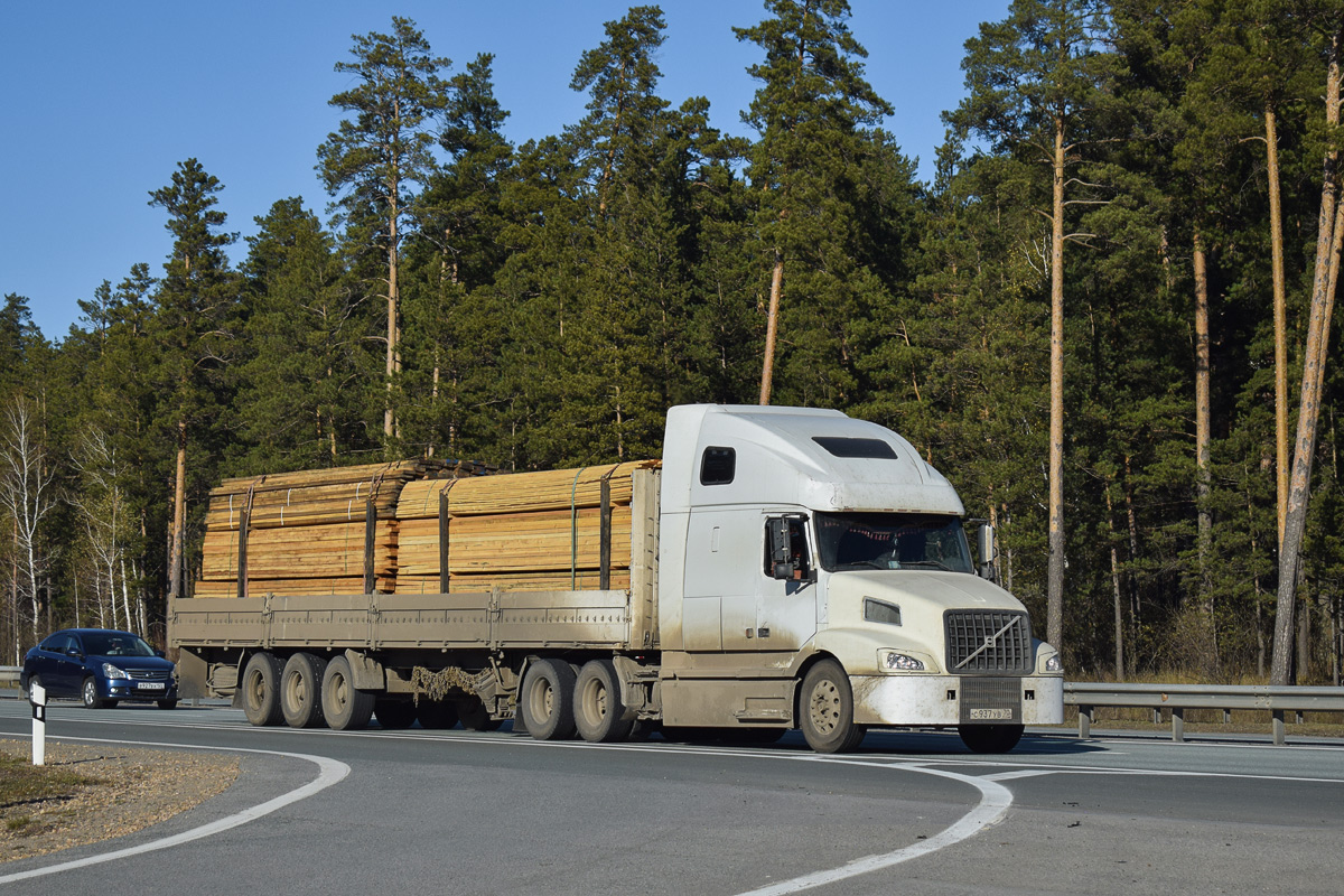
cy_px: 448
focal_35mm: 82
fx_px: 3080
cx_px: 672
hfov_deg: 24.6
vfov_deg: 16.6
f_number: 7.1
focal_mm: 55
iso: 200
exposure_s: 1/1600
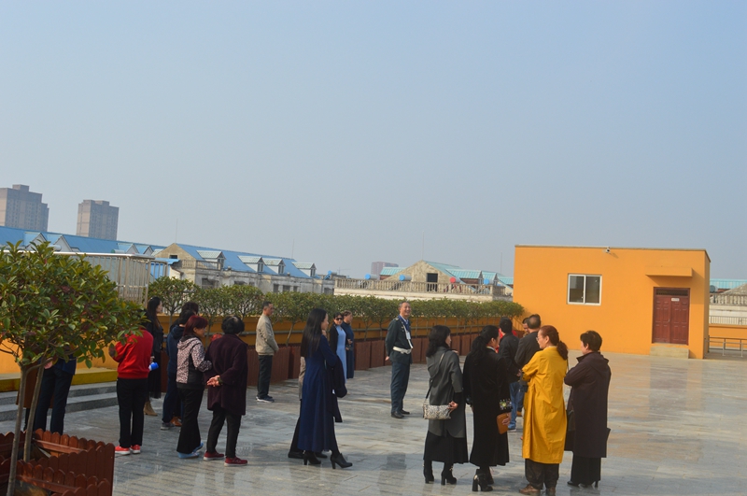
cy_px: 248
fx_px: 777
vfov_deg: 35.4
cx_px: 374
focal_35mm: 38
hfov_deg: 51.3
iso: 280
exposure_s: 1/500
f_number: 11
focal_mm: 25
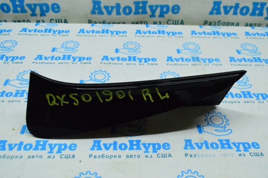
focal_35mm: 36
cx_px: 134
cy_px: 89
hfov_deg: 53.2
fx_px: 268
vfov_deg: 36.8
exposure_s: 1/640
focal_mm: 24
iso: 6400
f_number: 6.3
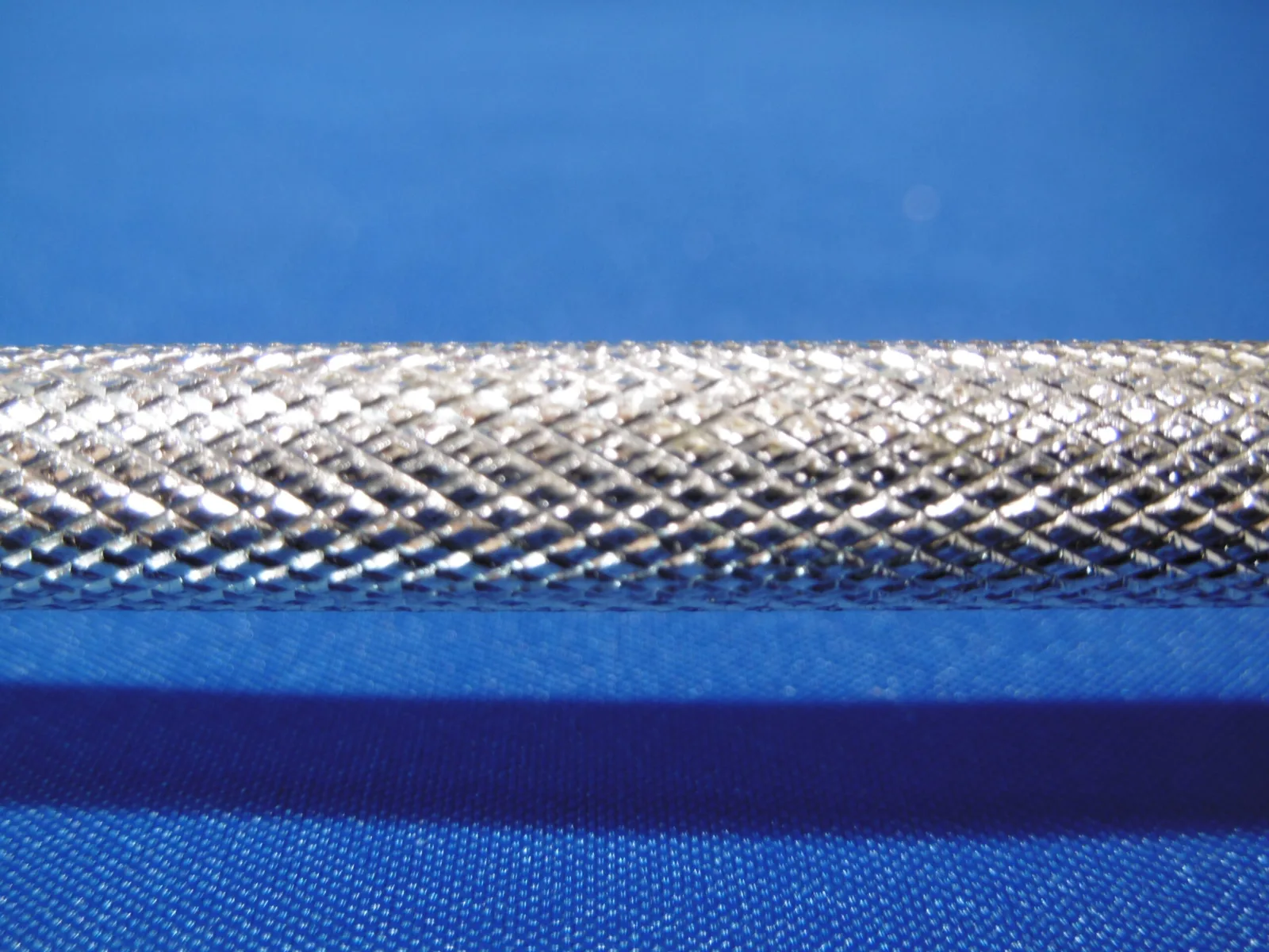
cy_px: 476
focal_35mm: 43
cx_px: 634
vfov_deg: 33.6
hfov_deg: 43.9
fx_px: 1576
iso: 100
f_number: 3.8
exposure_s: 1/6
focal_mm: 7.7
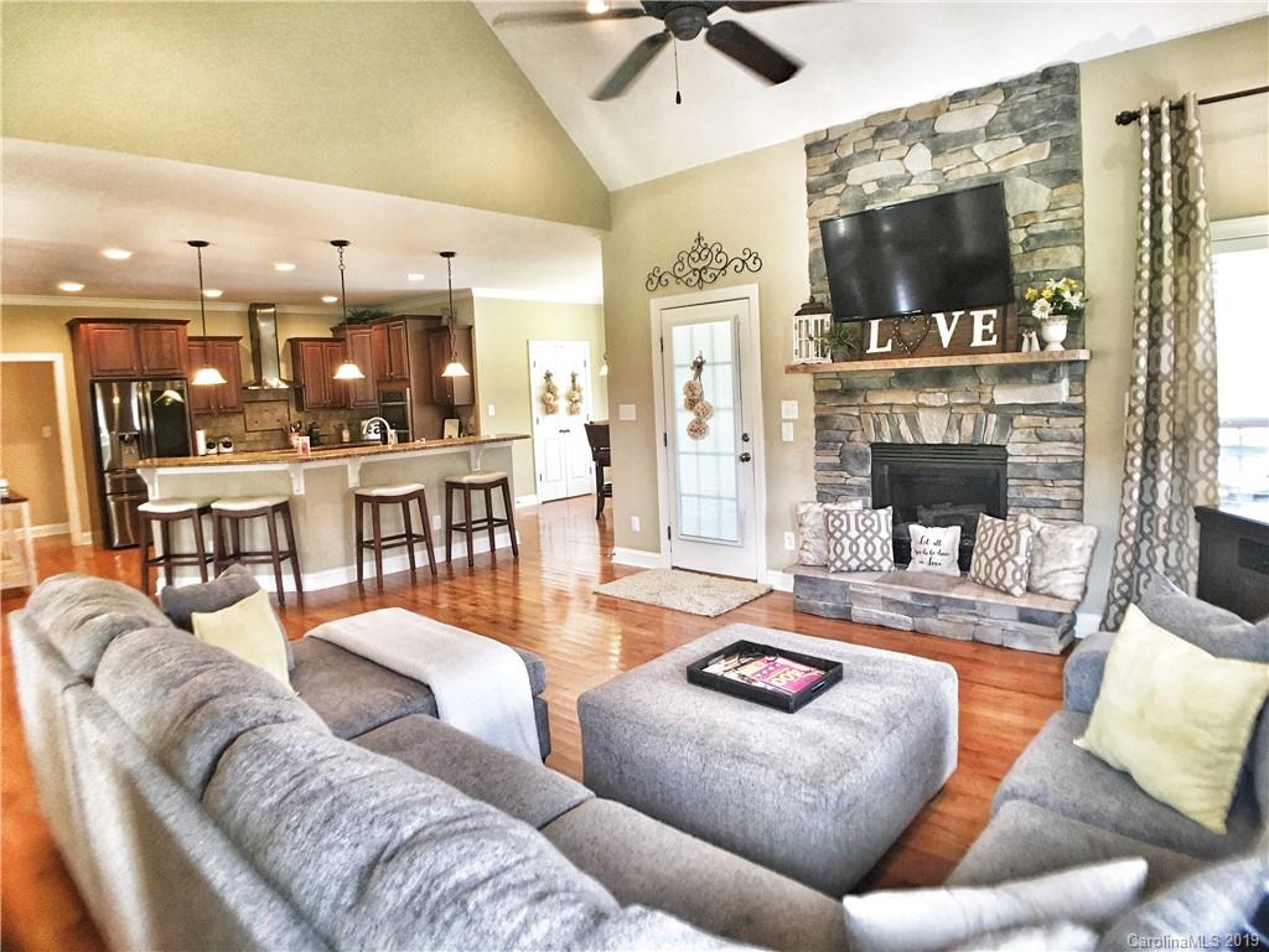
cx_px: 634
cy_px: 476
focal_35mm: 29
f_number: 2.2
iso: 80
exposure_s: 1/30
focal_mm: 4.15
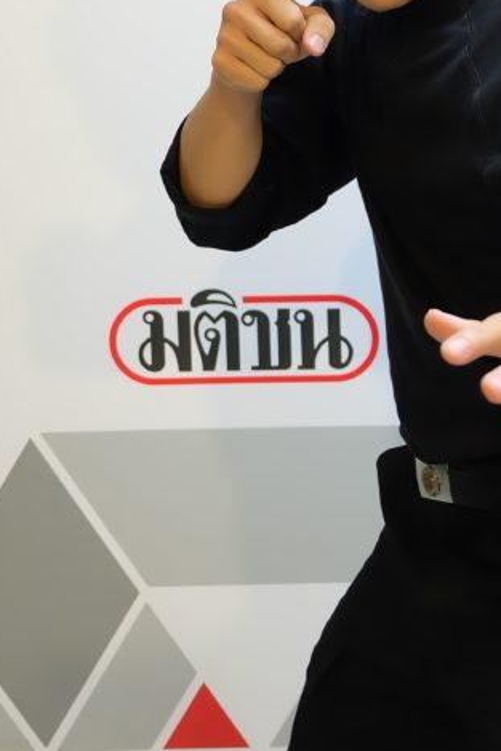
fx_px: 1502
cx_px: 497
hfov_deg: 18.5
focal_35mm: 72
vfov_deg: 27.7
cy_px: 197
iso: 1000
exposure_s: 1/30
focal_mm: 22.2
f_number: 4
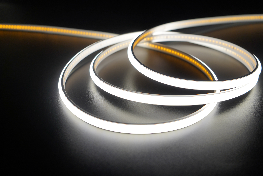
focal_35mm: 43
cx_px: 132
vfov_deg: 31.2
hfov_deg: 45.4
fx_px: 314
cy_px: 88
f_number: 4.5
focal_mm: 43
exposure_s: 1/60
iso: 100
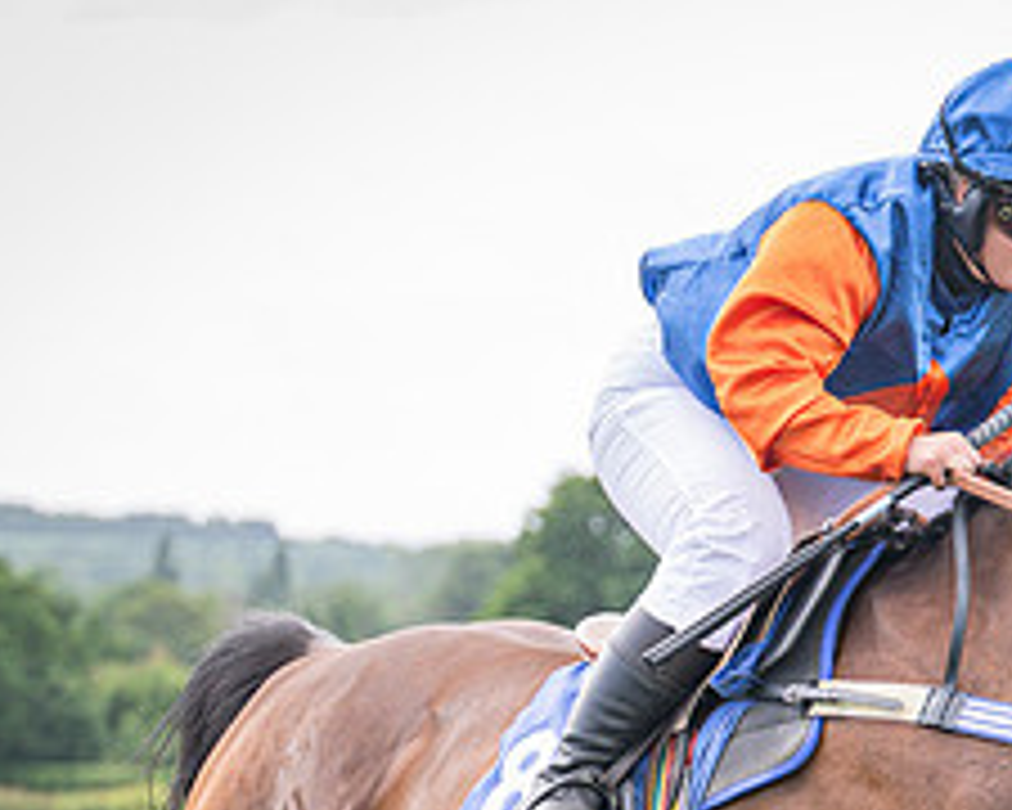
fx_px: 8386
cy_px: 784
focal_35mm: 280
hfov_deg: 6.9
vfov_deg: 5.5
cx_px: 994
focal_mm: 70
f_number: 2.8
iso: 400
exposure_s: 1/1600
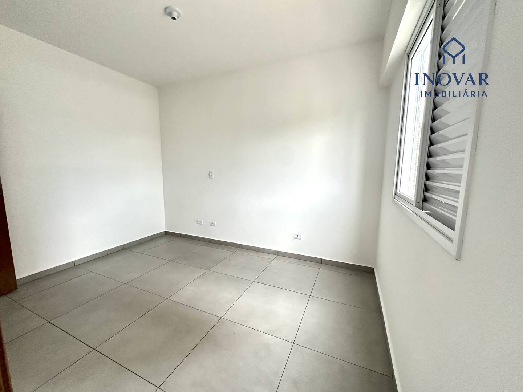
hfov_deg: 102.1
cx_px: 262
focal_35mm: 14
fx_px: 212
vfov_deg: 85.7
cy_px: 196
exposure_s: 1/99
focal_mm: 2.22
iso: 320
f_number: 2.2
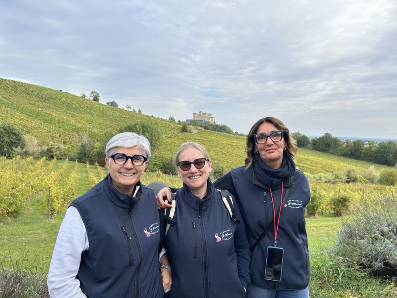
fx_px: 298
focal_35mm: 26
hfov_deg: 67.3
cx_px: 198
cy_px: 149
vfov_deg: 53.1
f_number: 1.5
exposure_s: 1/1645
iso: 50
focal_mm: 5.7
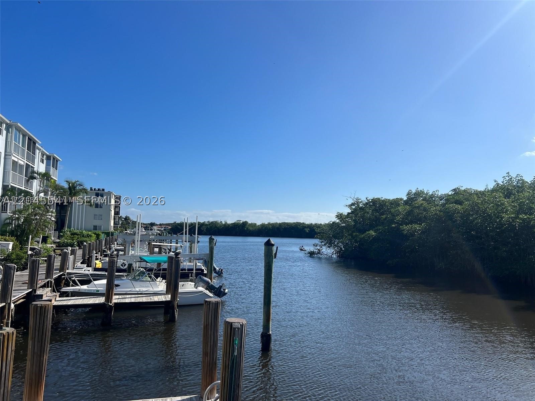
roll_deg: -1.3
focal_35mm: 26
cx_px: 268
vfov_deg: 53.1
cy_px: 200
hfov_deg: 67.3
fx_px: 402
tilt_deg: +5.7
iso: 50
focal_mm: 5.7
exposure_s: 1/7463
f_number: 1.5
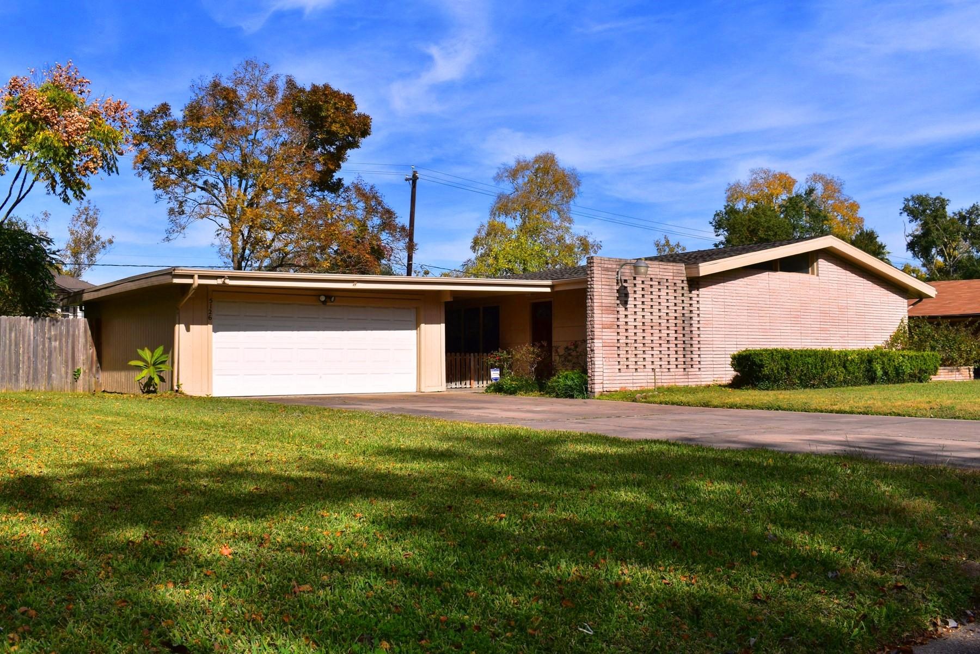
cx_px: 490
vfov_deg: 40.0
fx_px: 898
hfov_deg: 57.2
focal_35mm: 33
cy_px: 327
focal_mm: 22
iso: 250
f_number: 11
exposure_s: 1/500
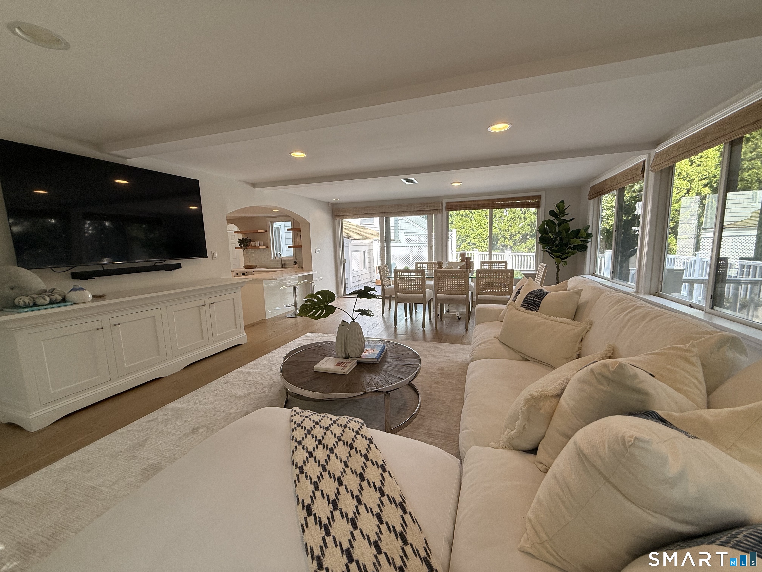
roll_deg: +1.7
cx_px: 381
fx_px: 308
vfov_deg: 85.7
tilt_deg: -7.3
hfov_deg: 102.1
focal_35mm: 14
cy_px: 286
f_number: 2.2
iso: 64
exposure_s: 1/210
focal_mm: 2.22
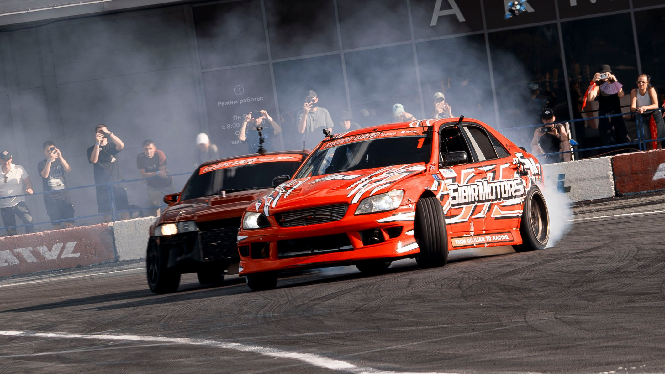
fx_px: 5142
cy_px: 187
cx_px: 383
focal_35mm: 292
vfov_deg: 4.2
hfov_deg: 7.4
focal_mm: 100
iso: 100
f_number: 9
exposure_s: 1/125
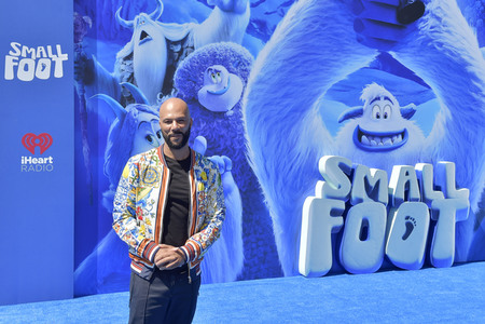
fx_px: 593
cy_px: 162
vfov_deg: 30.5
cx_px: 242
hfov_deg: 44.5
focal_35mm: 44
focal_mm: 44
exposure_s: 1/250
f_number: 7.1
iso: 200
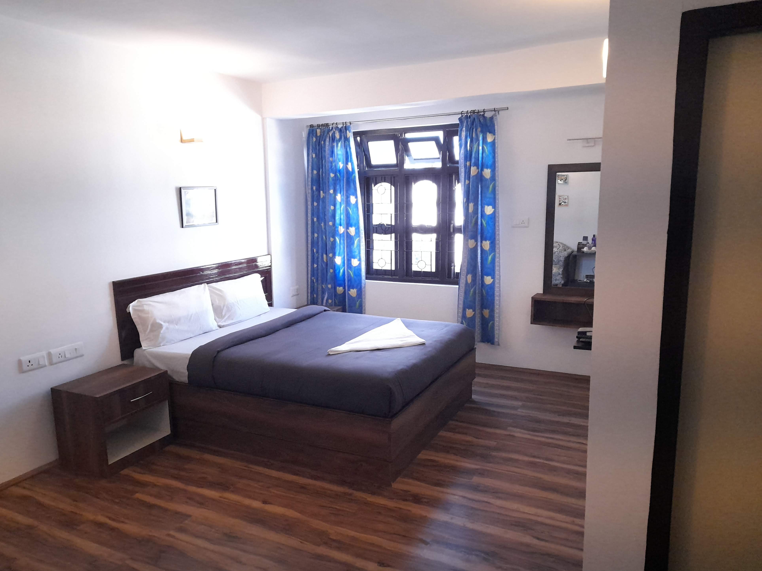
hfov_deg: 67.3
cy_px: 294
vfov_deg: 53.1
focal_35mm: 26
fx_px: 572
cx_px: 367
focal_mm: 4.6
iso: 800
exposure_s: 1/266
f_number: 2
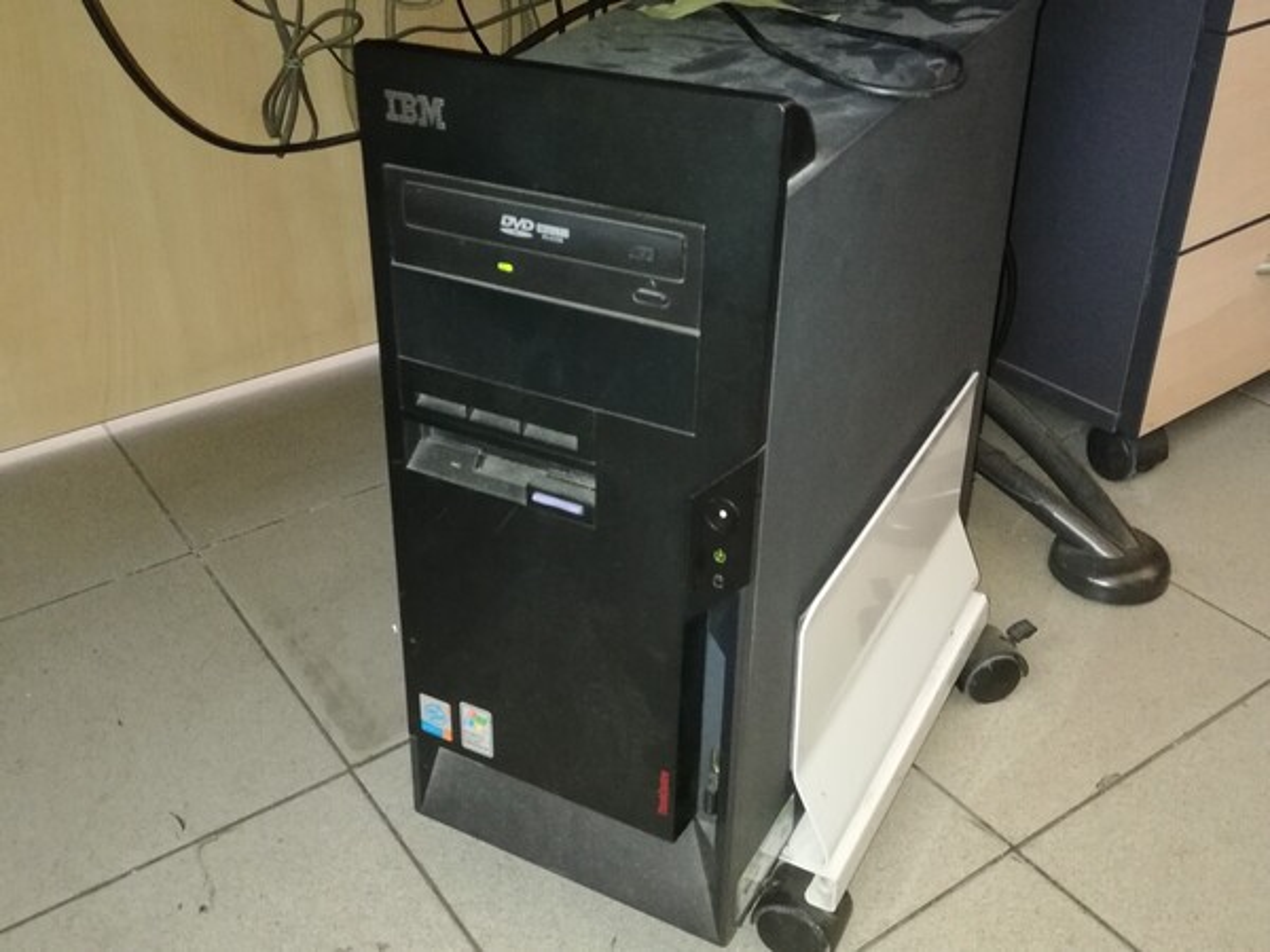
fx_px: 1357
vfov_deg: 38.7
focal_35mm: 37
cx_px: 635
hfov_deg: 50.1
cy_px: 476
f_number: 2.2
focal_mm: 3.81
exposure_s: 1/25
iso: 500
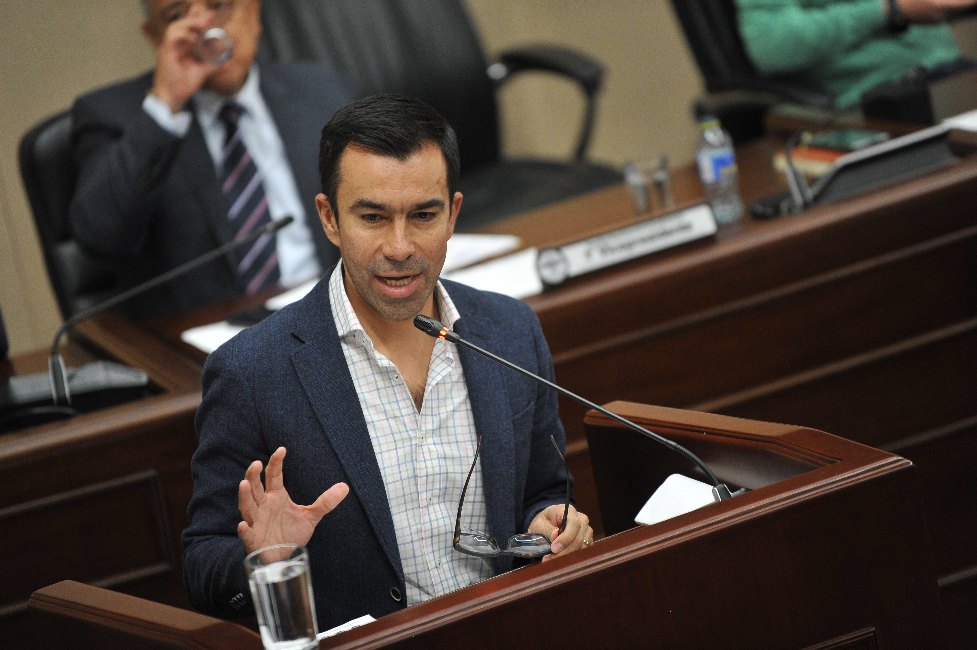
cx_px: 488
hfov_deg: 10.3
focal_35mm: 200
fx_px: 5424
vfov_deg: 6.9
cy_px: 325
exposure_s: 1/250
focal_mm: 200
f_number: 2.8
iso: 2500
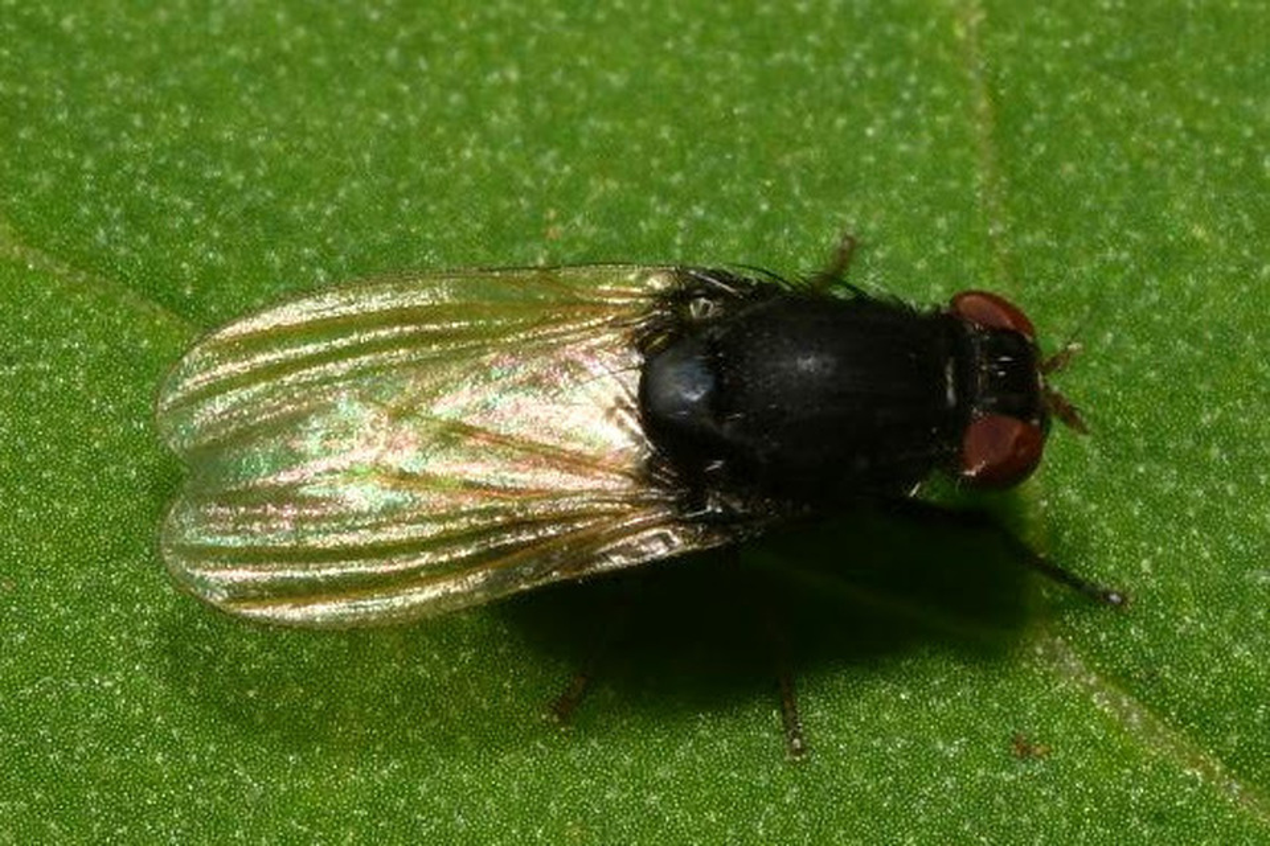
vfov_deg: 8.7
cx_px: 635
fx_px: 5556
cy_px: 423
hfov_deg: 13.0
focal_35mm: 158
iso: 250
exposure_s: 1/60
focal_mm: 105
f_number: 32
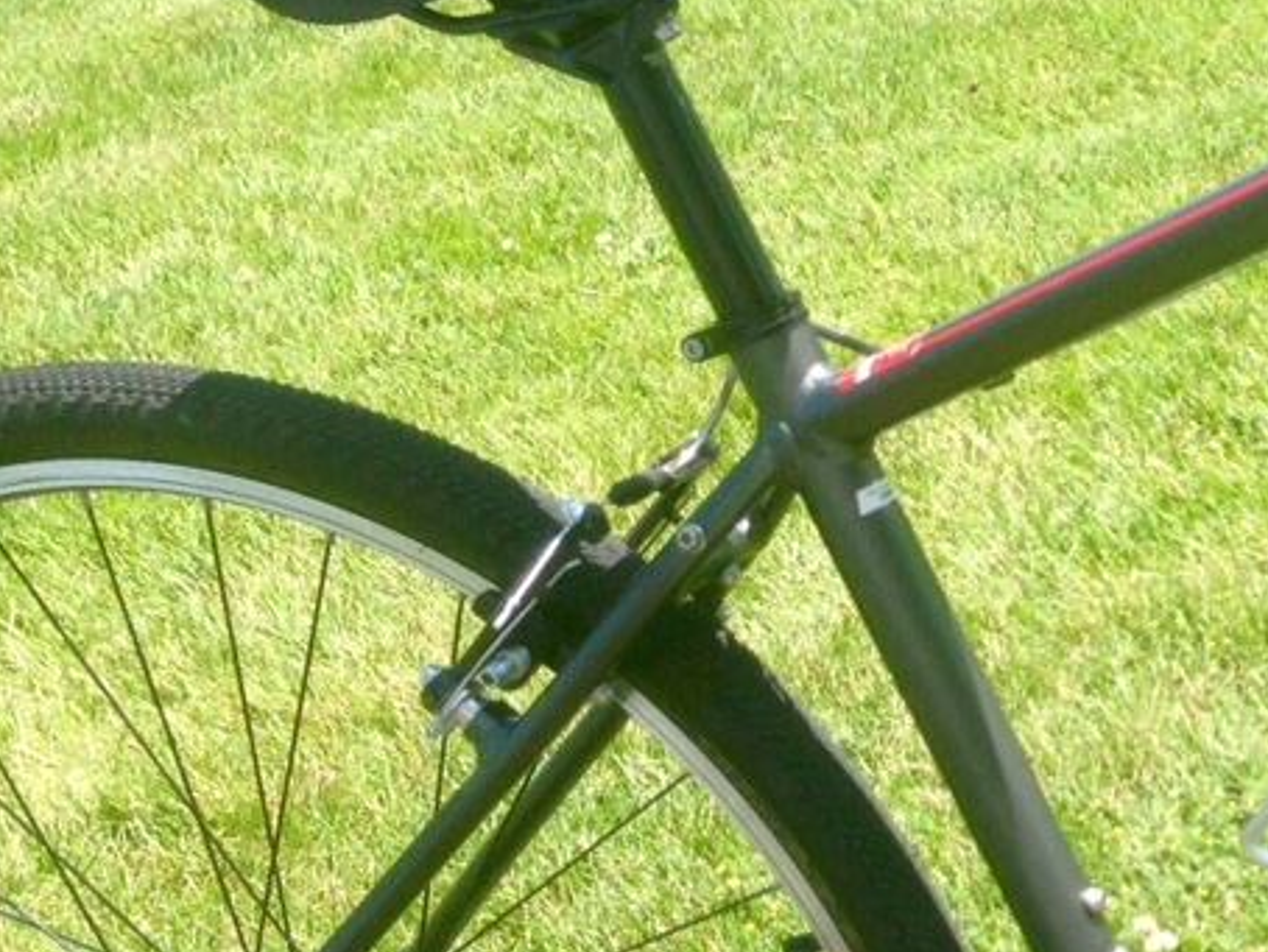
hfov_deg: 19.2
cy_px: 664
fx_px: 3408
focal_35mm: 93
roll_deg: +11.4
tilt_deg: -28.1
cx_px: 1737
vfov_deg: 15.9
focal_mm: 4.12
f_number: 2.4
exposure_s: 1/602
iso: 50
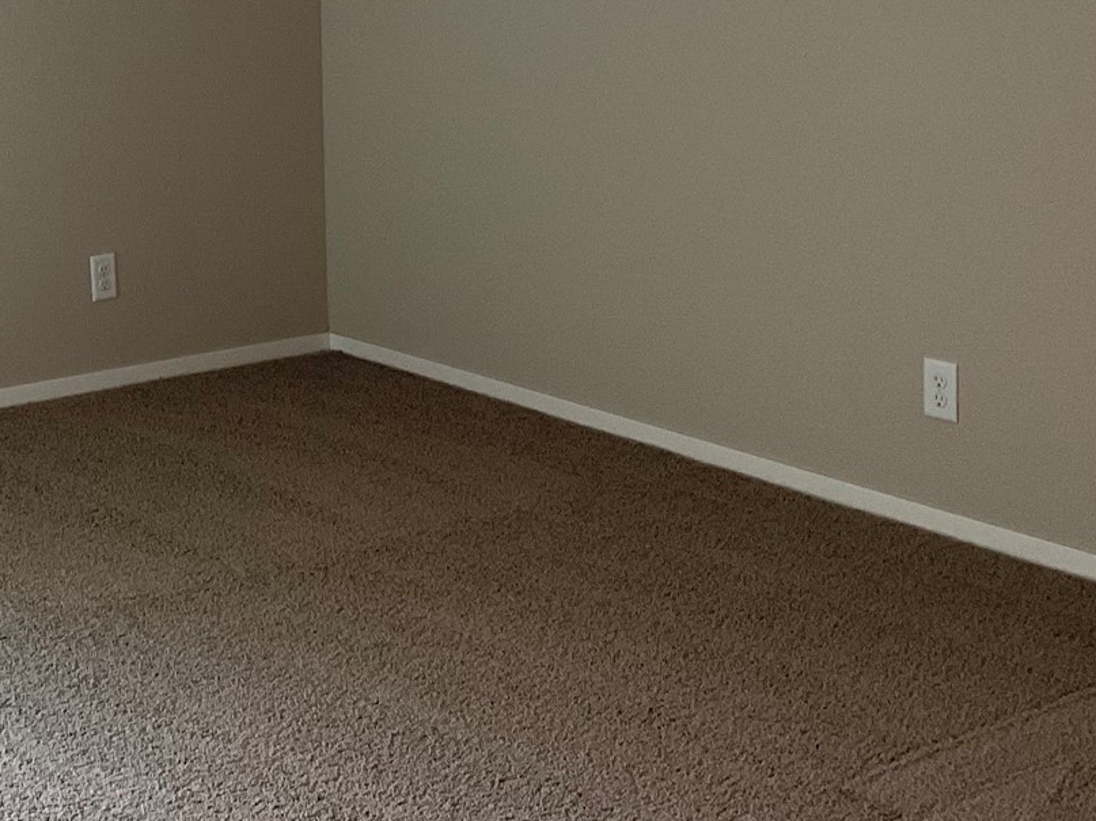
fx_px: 2184
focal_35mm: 69
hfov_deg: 26.4
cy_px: -11
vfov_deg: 20.6
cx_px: -39
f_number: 1.8
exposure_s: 1/120
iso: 64
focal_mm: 3
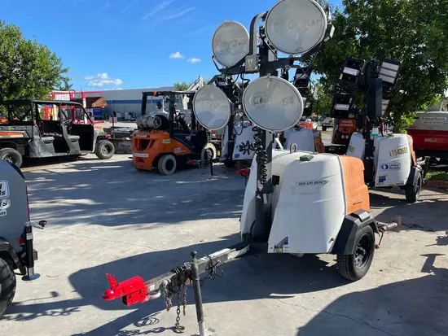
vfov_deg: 53.1
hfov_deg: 67.3
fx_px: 337
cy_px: 168
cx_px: 224
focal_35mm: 26
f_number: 1.6
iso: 32
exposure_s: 1/2132
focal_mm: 4.2
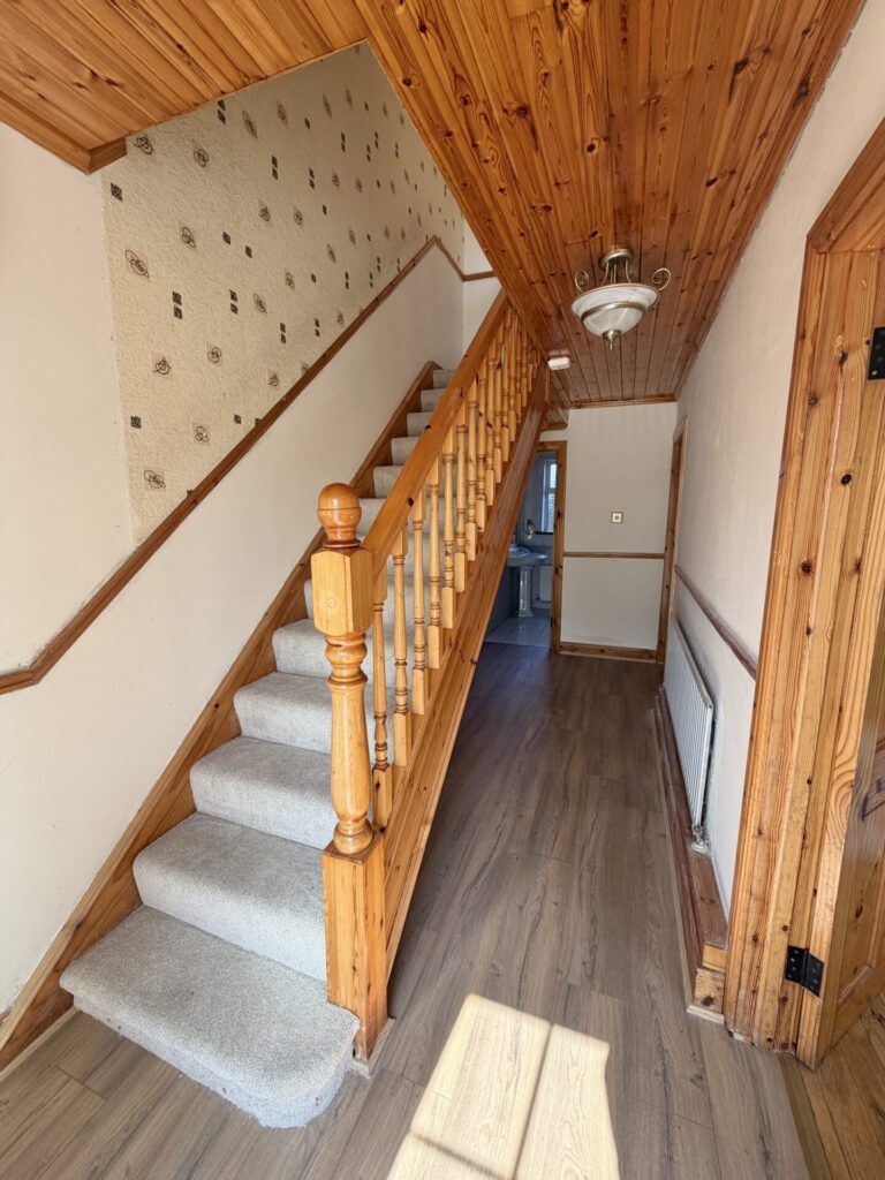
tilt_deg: -10.6
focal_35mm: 14
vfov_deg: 102.1
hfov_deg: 85.7
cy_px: 590
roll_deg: -0.6
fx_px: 477
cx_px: 442
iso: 64
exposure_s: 1/121
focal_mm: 2.22
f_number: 2.2
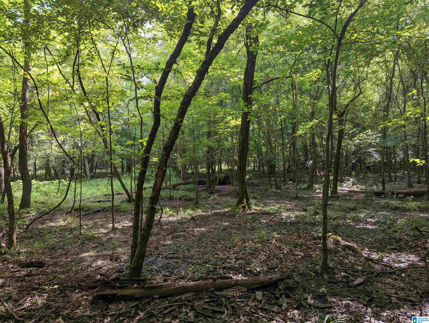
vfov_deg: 56.9
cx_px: 214
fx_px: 298
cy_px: 162
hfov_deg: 71.5
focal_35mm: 24
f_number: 1.85
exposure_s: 1/125
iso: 69
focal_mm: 6.81
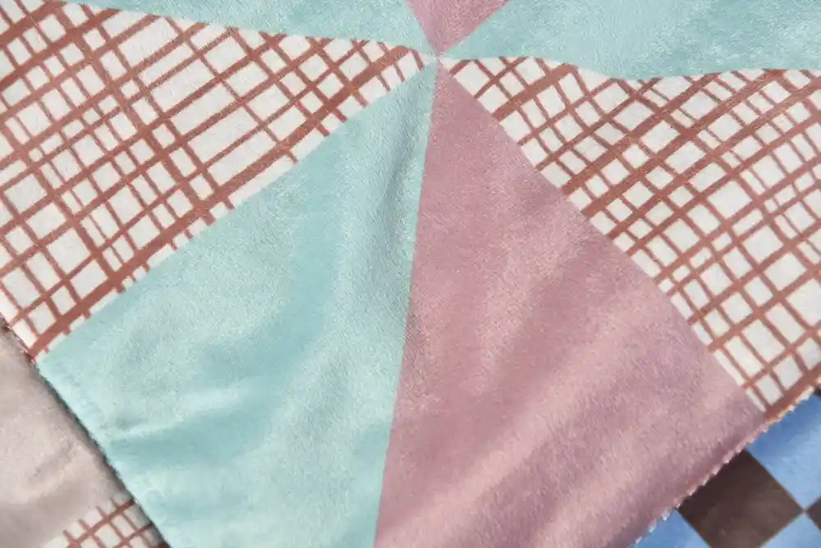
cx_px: 410
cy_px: 274
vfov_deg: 19.5
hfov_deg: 28.8
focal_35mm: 70
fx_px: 1597
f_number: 10
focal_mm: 70
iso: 320
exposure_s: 1/125
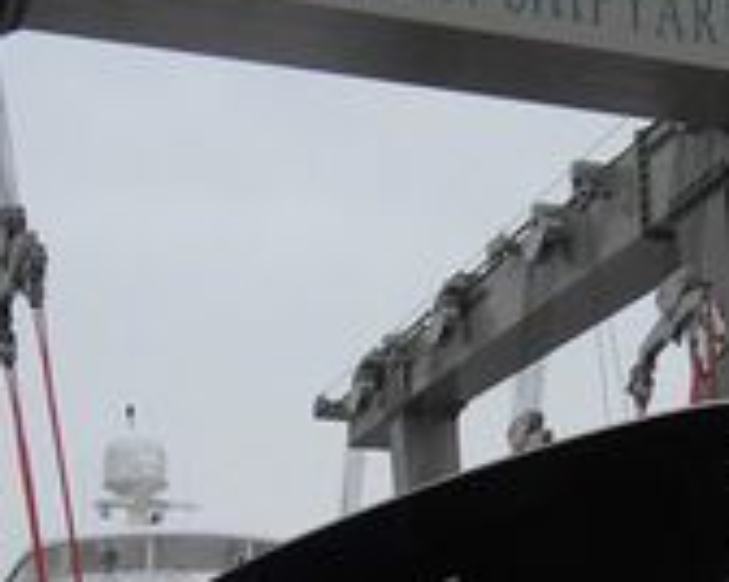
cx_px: 490
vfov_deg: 16.8
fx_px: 1940
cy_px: 545
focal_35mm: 90
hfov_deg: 21.2
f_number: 2.9
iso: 100
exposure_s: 1/160
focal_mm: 5.5
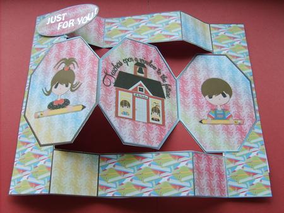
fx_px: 287
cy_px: 106
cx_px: 142
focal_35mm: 35
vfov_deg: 40.7
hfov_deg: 52.6
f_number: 2.8
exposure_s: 1/125
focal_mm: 5.8
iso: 50
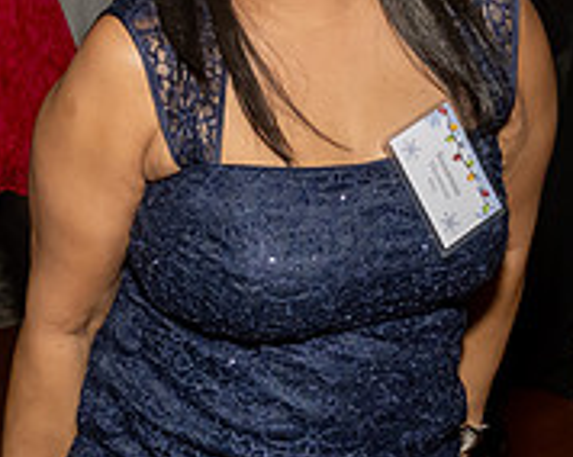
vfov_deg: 13.7
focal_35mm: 112
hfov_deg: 17.1
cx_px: 393
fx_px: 1897
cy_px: 174
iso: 1000
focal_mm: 17
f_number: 8
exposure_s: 1/250
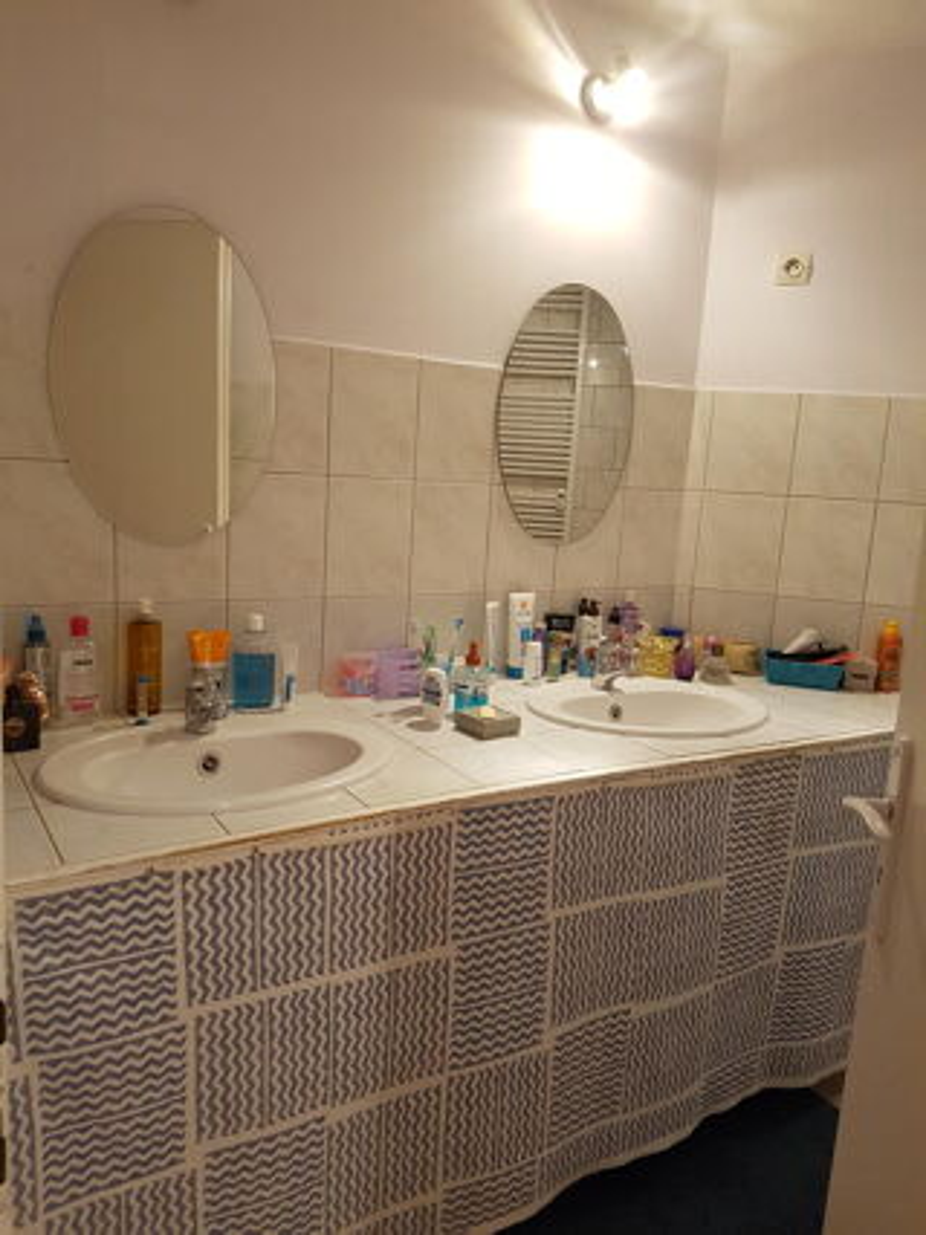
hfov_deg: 53.0
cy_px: 618
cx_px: 463
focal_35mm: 26
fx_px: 928
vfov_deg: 67.3
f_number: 1.7
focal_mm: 4.2
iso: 200
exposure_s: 1/25
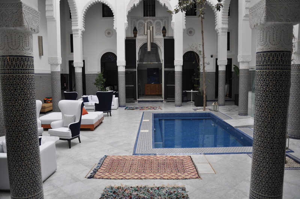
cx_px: 150
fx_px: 225
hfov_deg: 67.5
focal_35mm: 27
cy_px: 100
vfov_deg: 47.8
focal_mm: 18
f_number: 4
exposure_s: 1/60
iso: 200
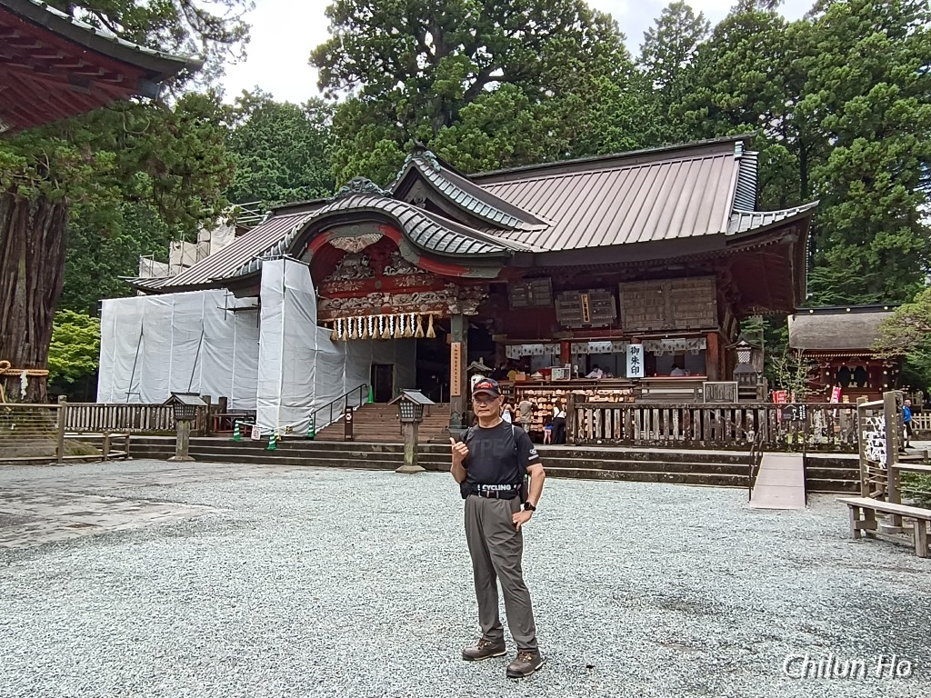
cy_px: 349
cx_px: 466
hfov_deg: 94.5
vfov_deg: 78.1
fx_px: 430
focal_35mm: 16
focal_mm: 1.66
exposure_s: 1/200
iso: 50
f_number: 2.2
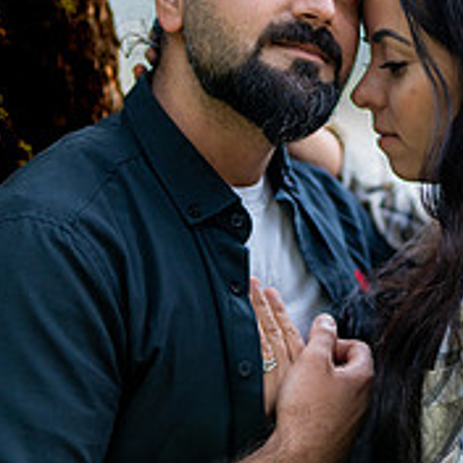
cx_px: 497
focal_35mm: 98
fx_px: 1483
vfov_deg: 17.7
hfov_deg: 17.2
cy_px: 196
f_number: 1.2
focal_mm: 35
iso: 200
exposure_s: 1/3200
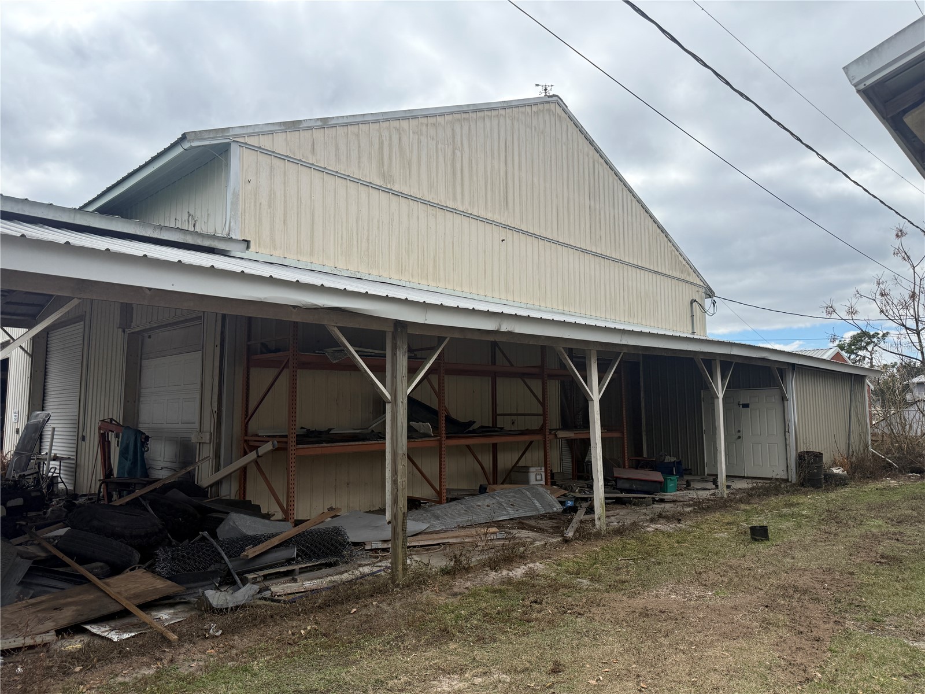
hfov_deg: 71.6
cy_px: 347
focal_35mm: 24
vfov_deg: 56.8
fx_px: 641
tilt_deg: +6.7
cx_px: 462
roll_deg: +0.4
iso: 100
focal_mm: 6.76
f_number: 1.78
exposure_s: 1/5319
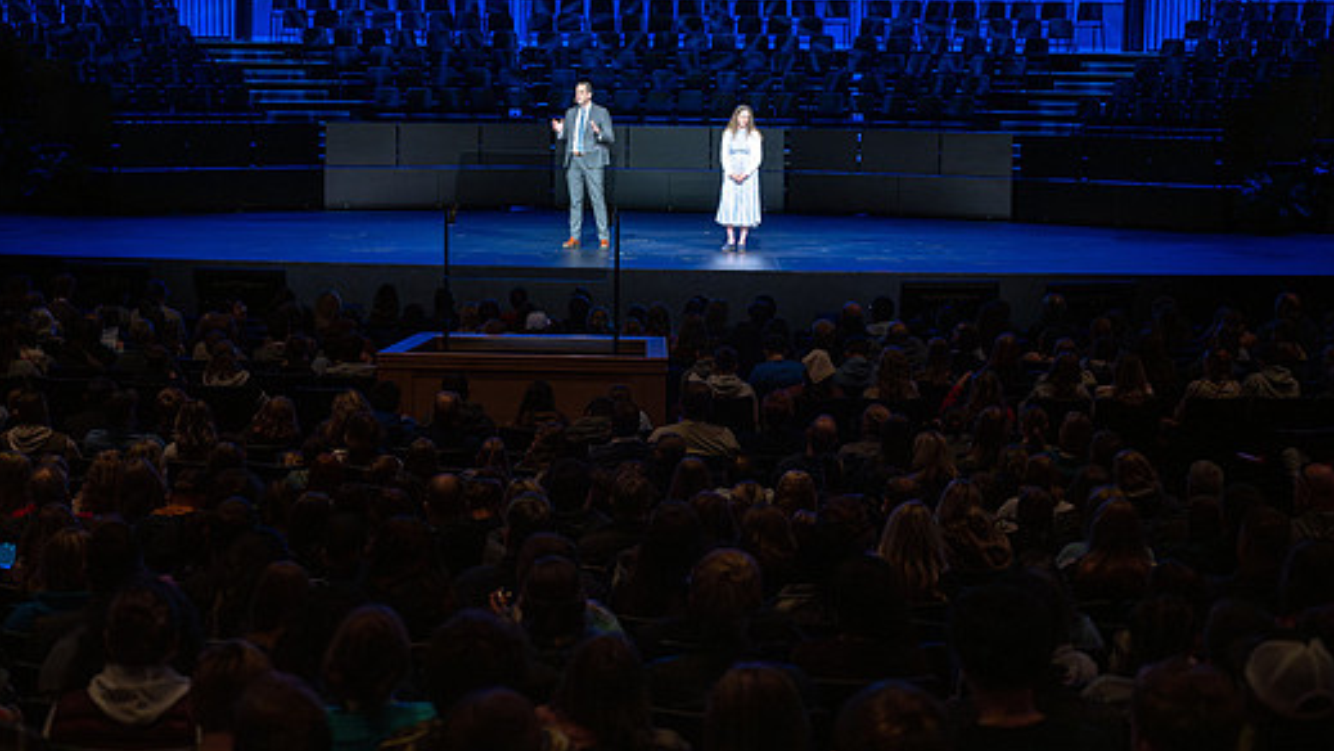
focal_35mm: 82
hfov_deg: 25.9
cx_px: 663
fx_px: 2901
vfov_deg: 14.7
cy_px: 343
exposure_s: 1/160
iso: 2500
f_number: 4
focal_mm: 70
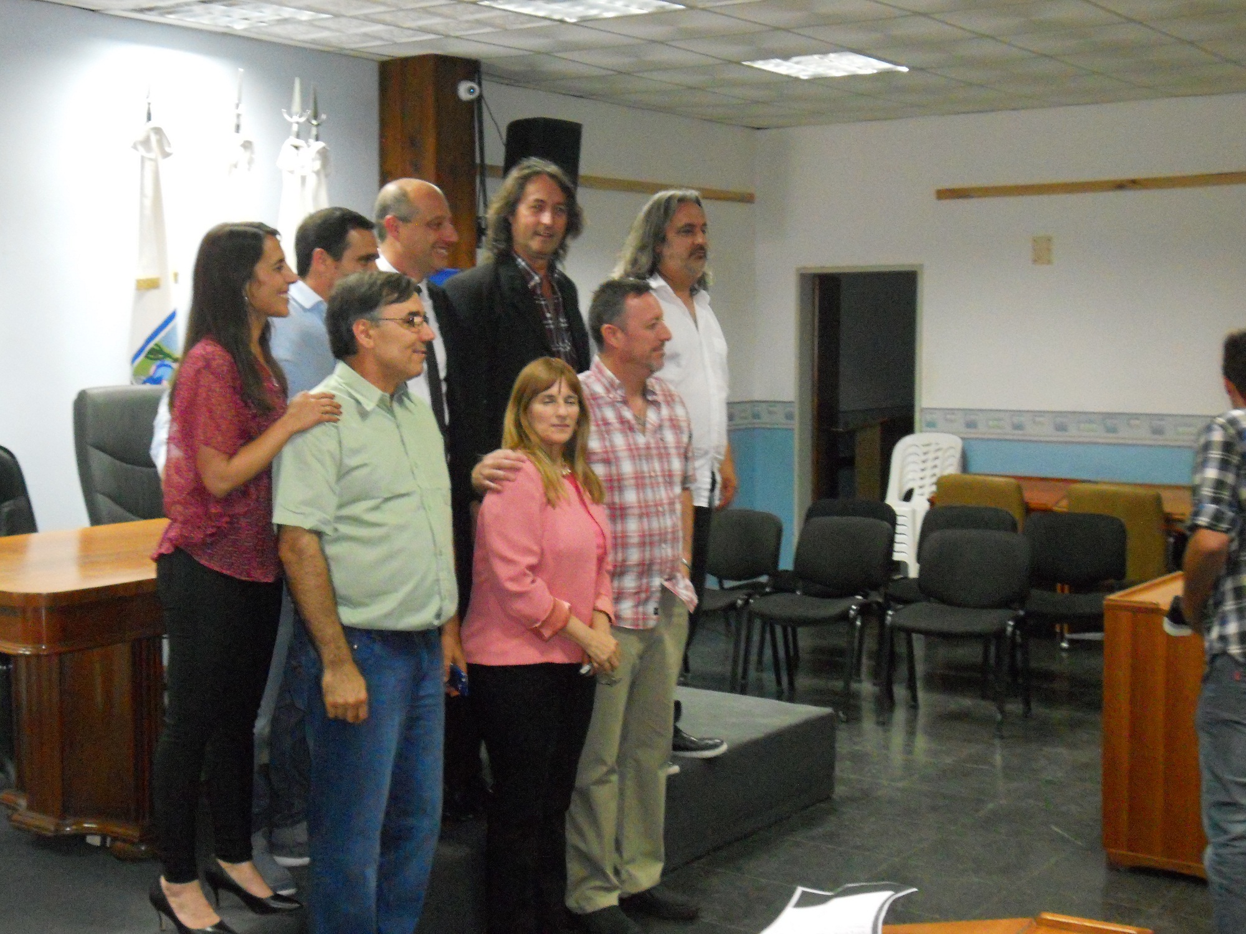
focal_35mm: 46
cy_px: 467
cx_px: 623
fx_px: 1656
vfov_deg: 31.5
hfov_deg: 41.2
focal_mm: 8.2
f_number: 4.3
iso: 640
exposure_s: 1/30
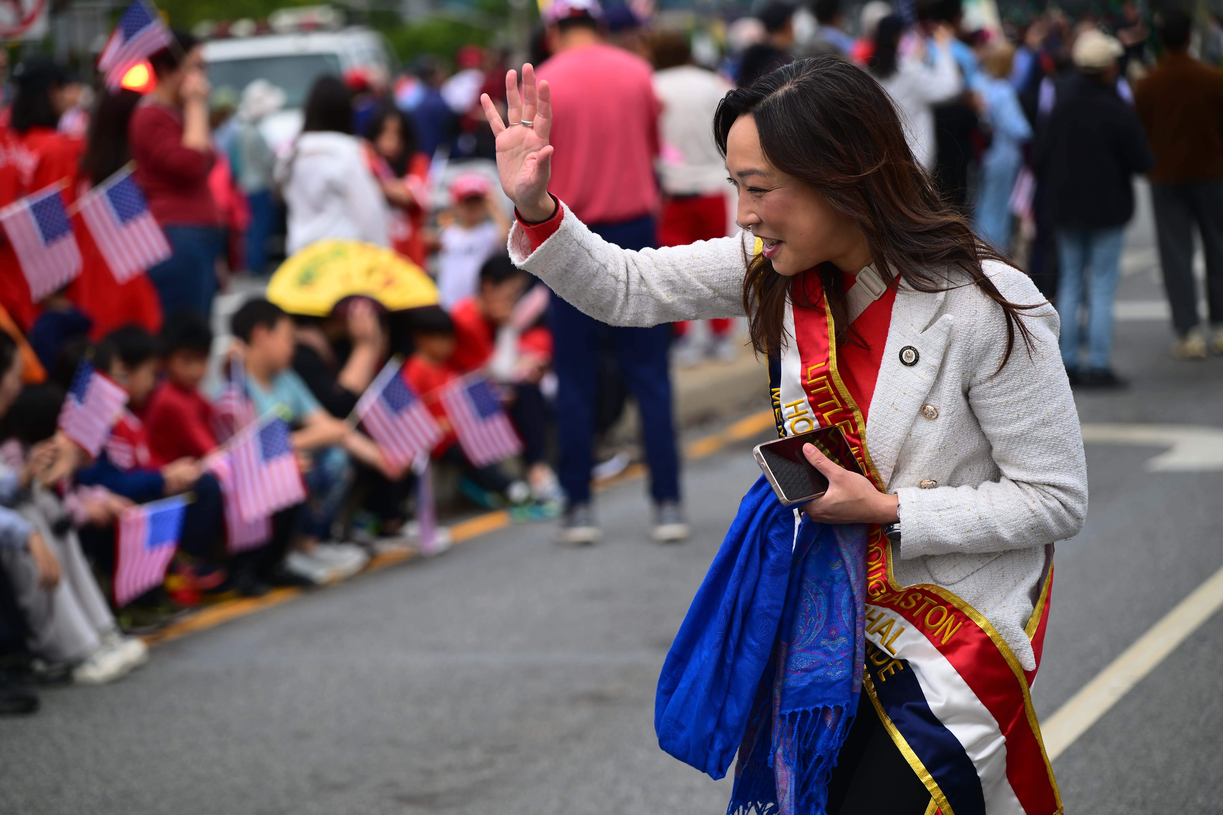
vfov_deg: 11.4
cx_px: 612
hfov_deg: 17.1
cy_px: 408
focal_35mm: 120
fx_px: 4076
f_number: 4
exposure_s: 1/1000
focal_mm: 120
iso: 125
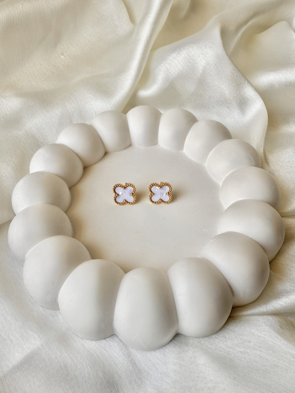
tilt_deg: -46.3
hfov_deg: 53.1
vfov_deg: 67.3
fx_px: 295
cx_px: 143
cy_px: 198
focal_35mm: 26
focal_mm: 2.22
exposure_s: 1/334
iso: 40
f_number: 2.2
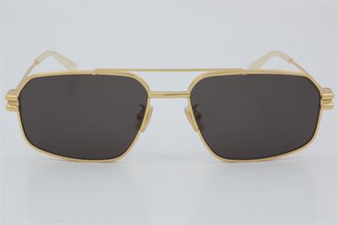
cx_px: 169
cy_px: 112
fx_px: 774
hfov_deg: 24.6
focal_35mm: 82
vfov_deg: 16.5
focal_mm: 55
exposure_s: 1/4
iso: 100
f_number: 32
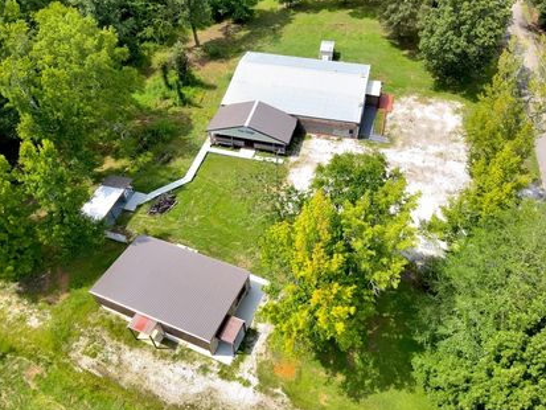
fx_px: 394
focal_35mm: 25
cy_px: 206
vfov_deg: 54.9
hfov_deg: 69.4
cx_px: 283
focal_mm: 4.4
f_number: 2.8
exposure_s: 1/500
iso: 100
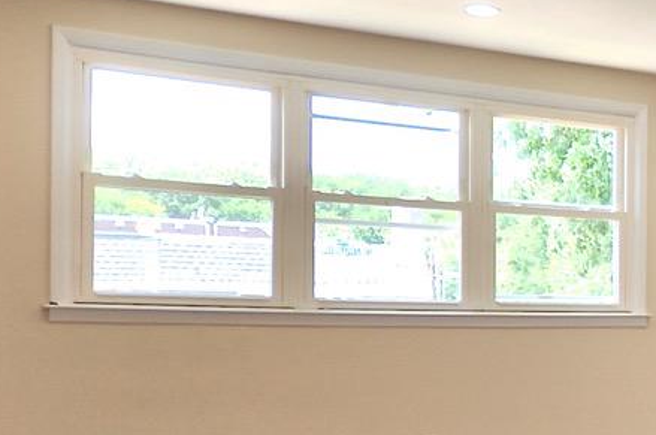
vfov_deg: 19.2
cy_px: 332
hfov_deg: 22.6
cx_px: 1030
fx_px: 1273
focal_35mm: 70
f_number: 4
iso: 100
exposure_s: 1/60
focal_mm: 10
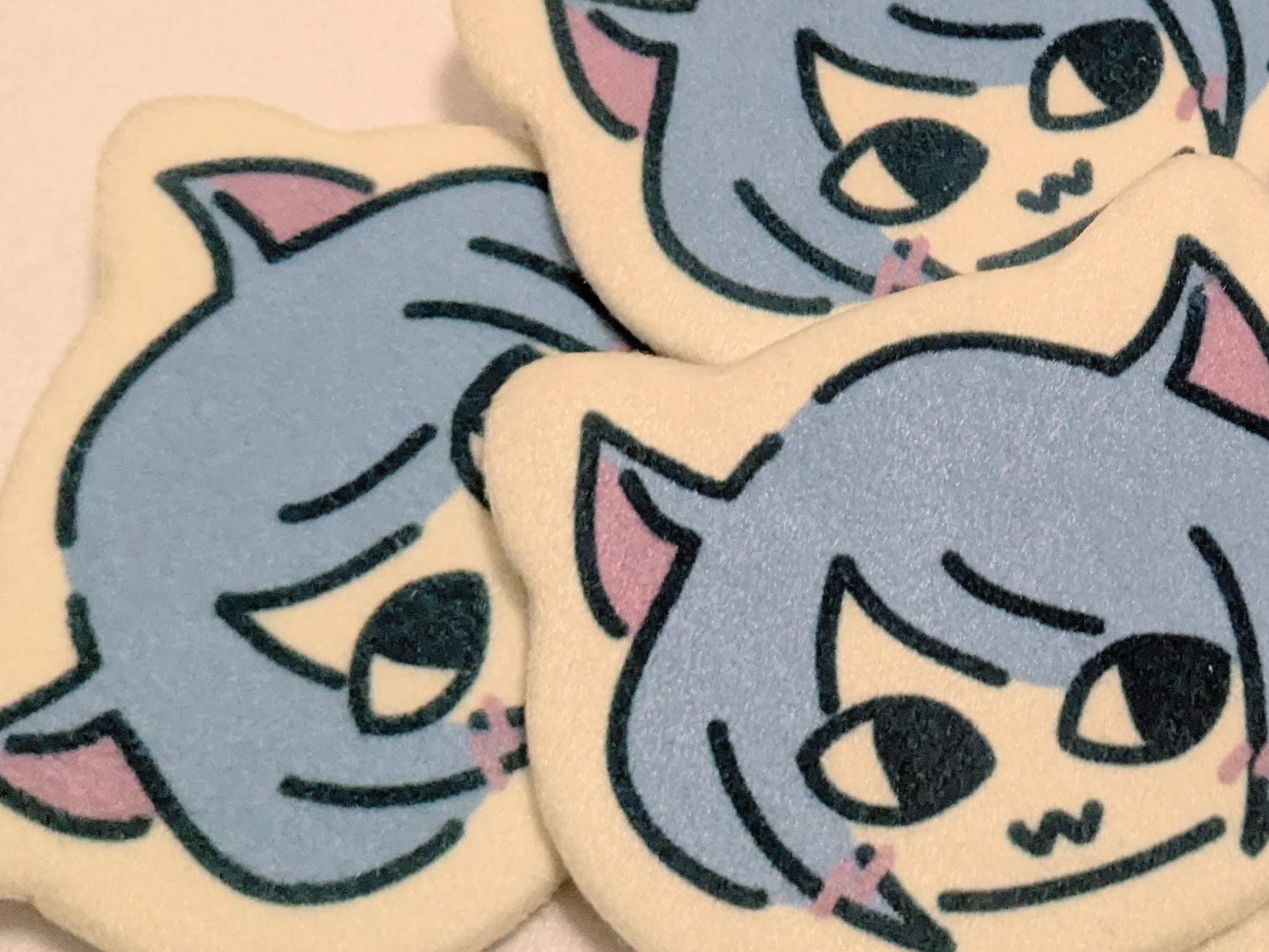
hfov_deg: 30.1
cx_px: 1087
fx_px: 2273
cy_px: 325
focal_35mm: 62
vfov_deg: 23.6
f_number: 1.73
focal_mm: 4.38
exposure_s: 1/99.9
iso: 627
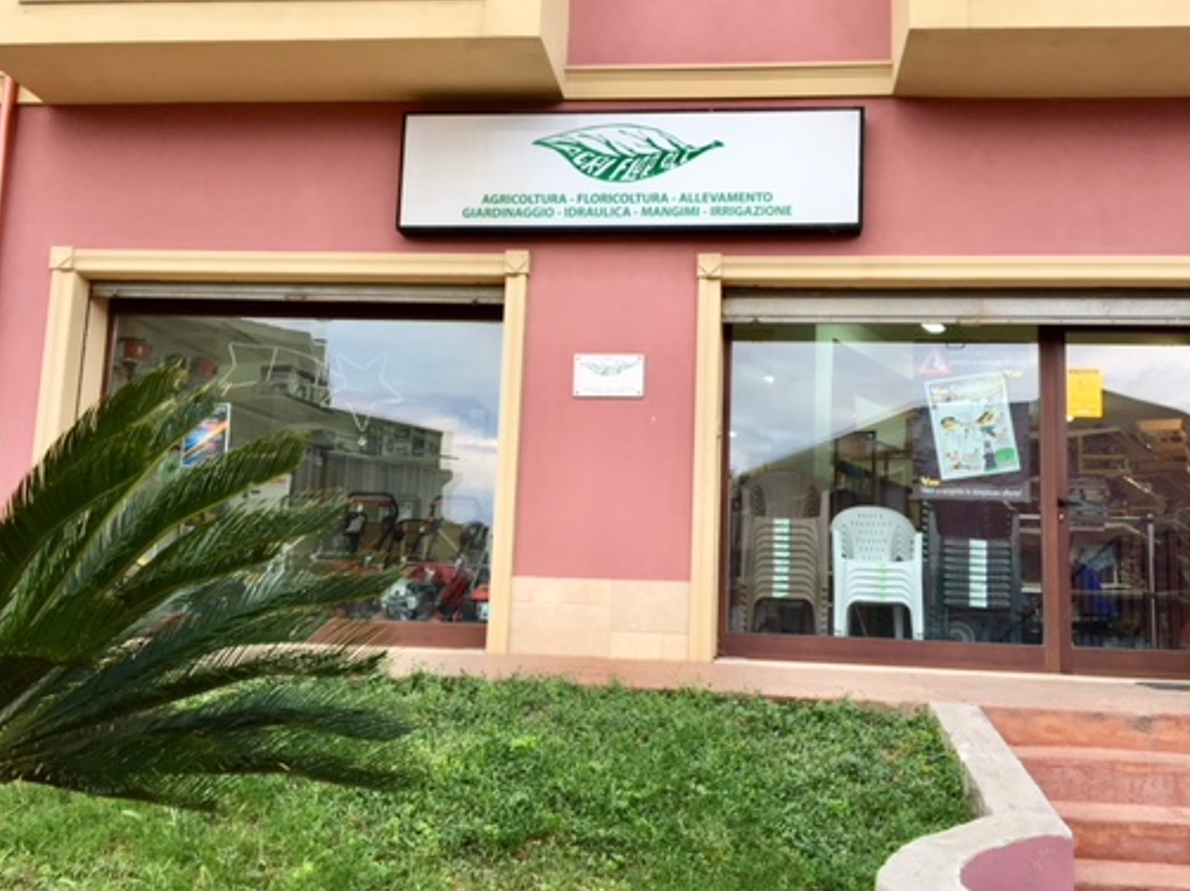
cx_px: 623
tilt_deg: +9.3
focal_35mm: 37
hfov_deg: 50.1
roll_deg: -2.0
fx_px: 1271
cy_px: 417
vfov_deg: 38.6
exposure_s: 1/50
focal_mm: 4.15
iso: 32
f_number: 2.2
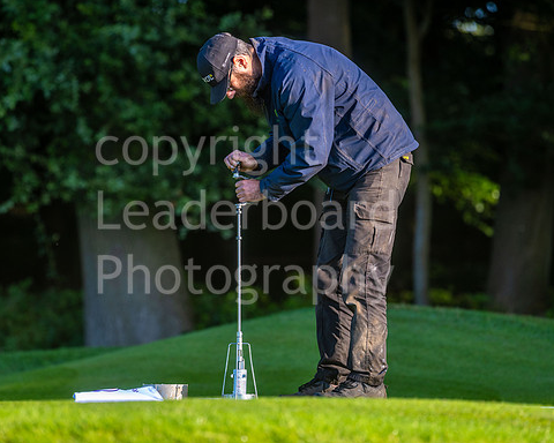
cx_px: 247
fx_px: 5575
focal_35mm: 340
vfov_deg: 4.6
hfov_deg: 5.7
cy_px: 221
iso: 200
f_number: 5.6
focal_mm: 300
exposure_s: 1/250
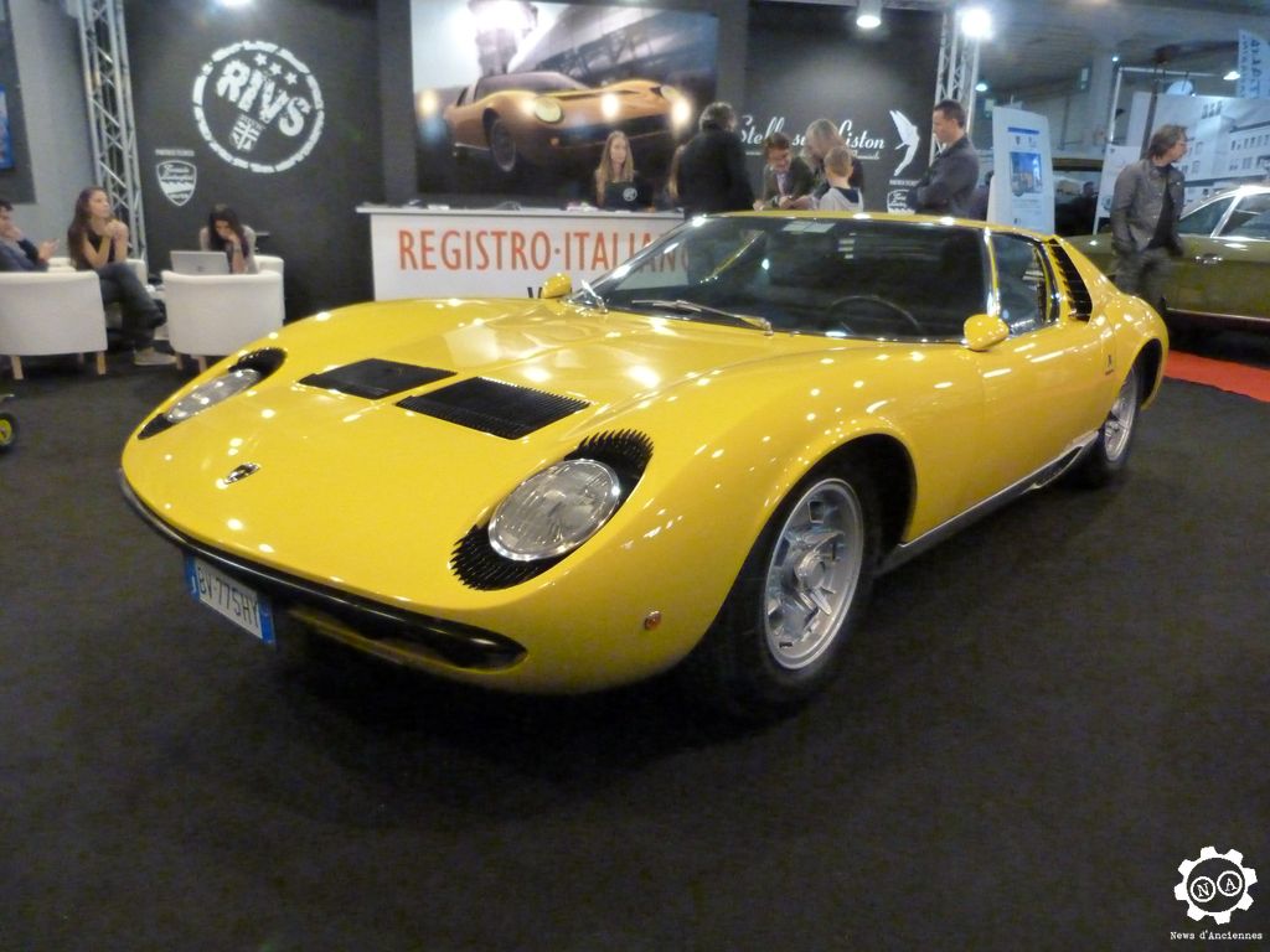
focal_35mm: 25
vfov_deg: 54.9
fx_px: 917
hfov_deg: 69.4
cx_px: 635
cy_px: 476
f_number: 2.8
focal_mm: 4.5
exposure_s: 1/125
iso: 1250
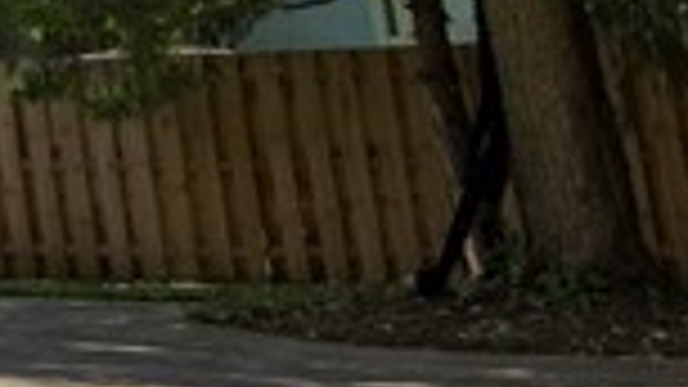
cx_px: -1270
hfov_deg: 11.0
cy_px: -302
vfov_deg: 8.3
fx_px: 2572
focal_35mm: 141
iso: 200
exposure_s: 1/500
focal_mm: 19
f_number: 8
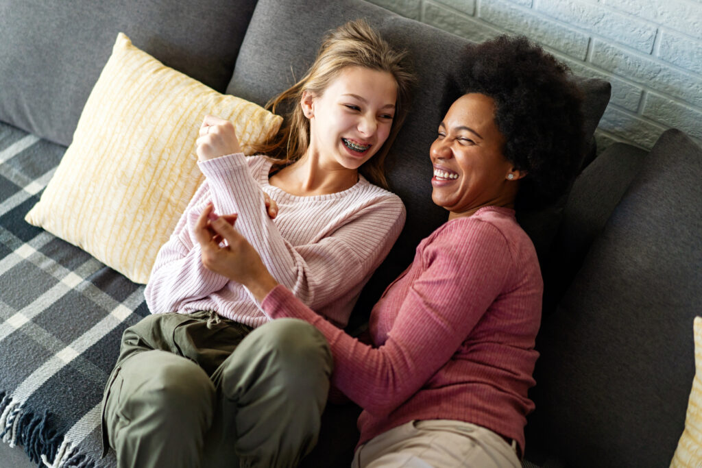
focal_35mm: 55
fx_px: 1073
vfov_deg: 24.6
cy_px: 234
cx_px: 351
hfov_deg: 36.2
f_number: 1.8
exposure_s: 1/400
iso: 500
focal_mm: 55
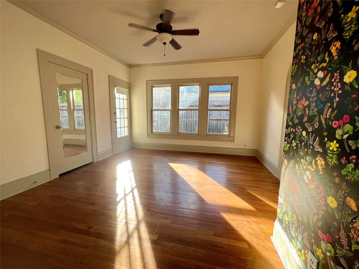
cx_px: 180
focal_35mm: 13
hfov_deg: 106.2
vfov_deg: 89.9
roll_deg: -0.6
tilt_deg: -8.5
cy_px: 134
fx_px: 135
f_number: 1.8
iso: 32
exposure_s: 1/172
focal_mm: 1.57
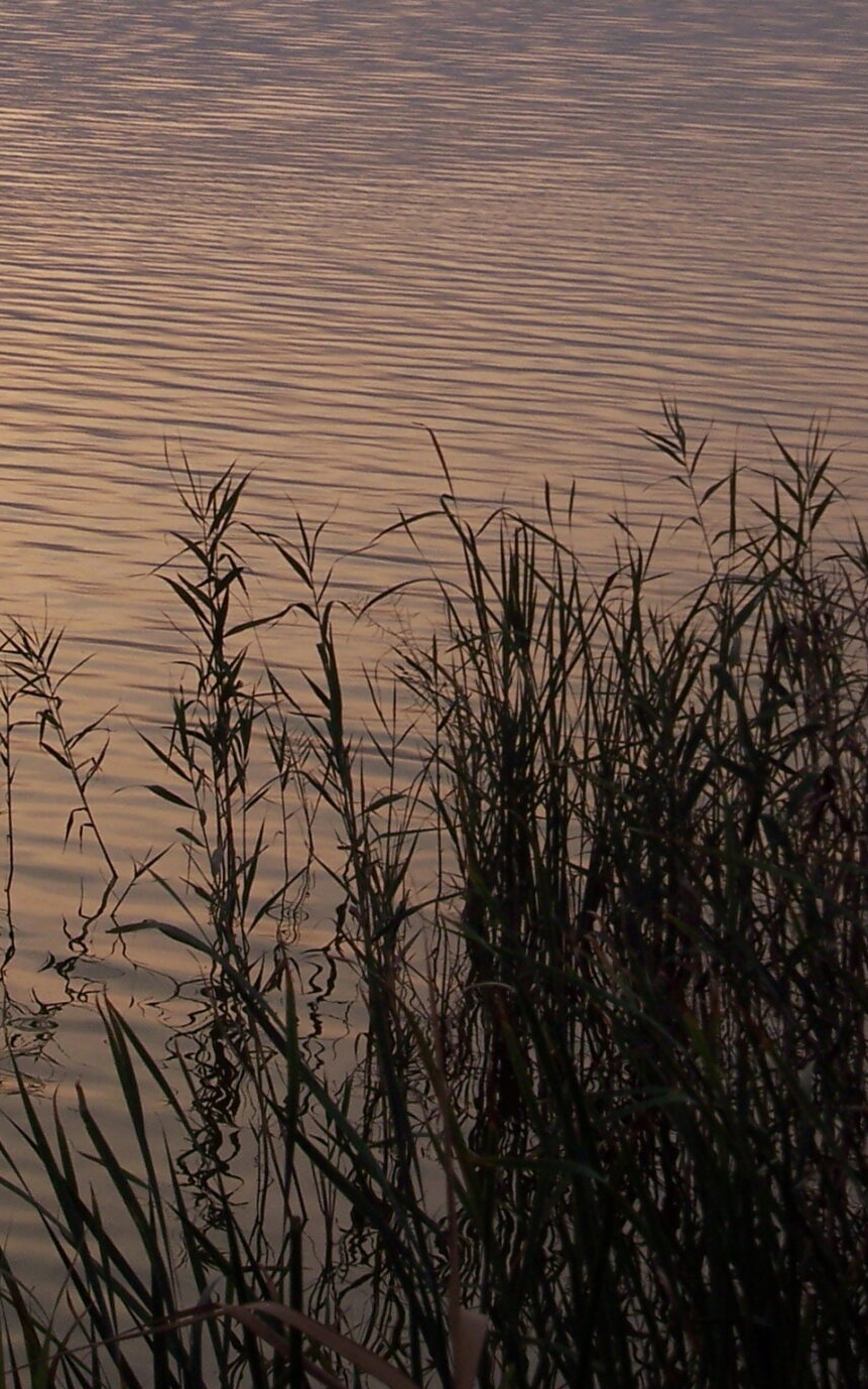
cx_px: 66
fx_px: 4846
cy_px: 113
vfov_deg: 16.1
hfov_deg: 10.2
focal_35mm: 128
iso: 100
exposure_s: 1/500
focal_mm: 13.3
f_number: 4
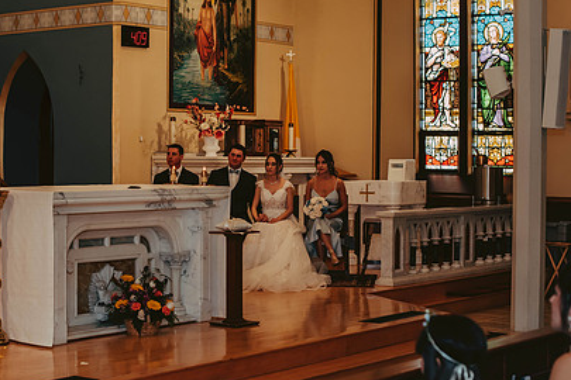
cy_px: 172
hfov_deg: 26.9
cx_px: 224
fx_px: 1189
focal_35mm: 75
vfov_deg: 18.2
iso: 800
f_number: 2.8
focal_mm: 50
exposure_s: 1/125
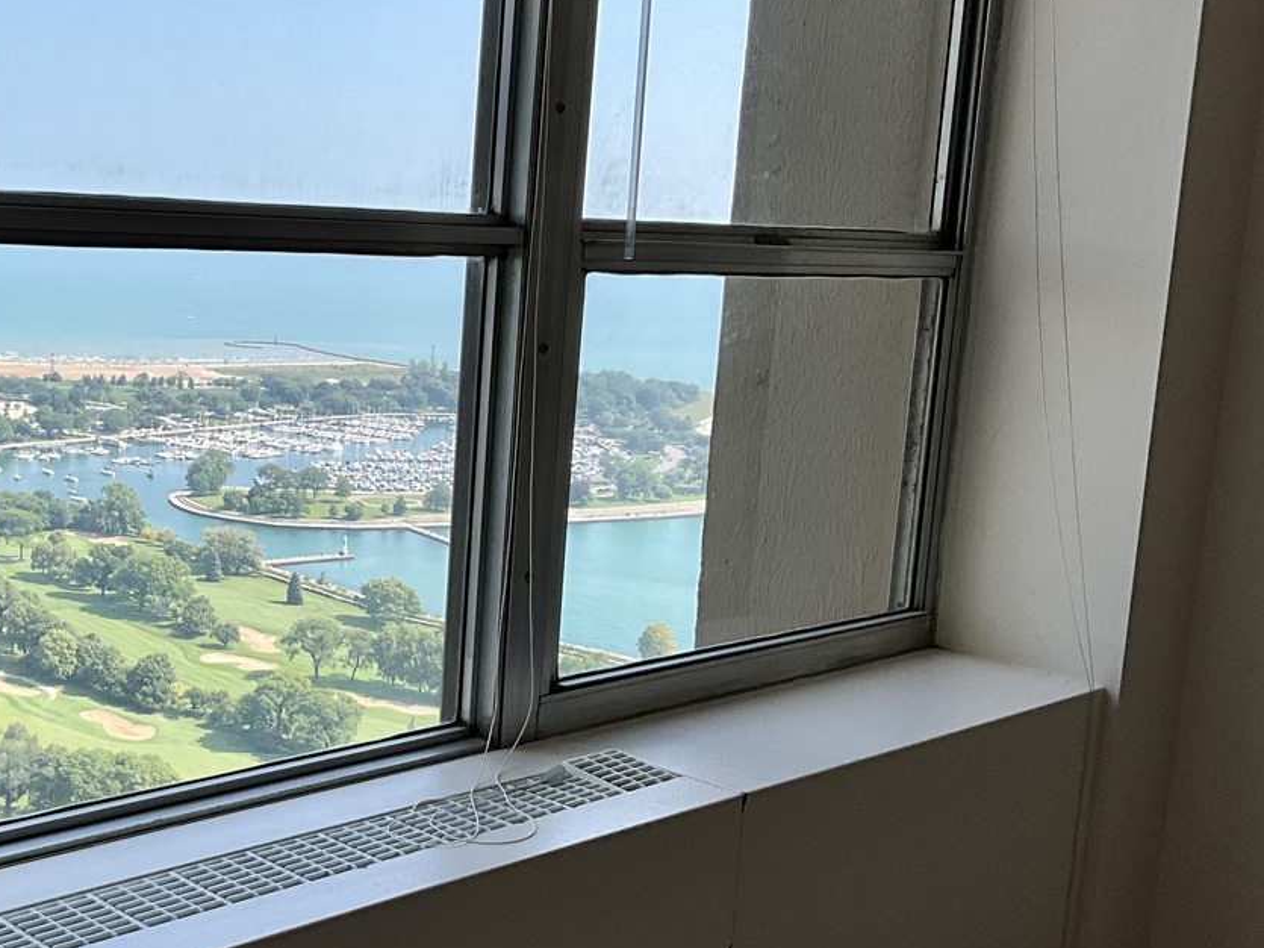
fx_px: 1825
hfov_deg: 36.8
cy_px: 516
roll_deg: -1.9
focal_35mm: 50
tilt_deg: -10.1
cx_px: 248
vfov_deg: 29.1
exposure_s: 1/1221
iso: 25
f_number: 1.8
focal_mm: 3
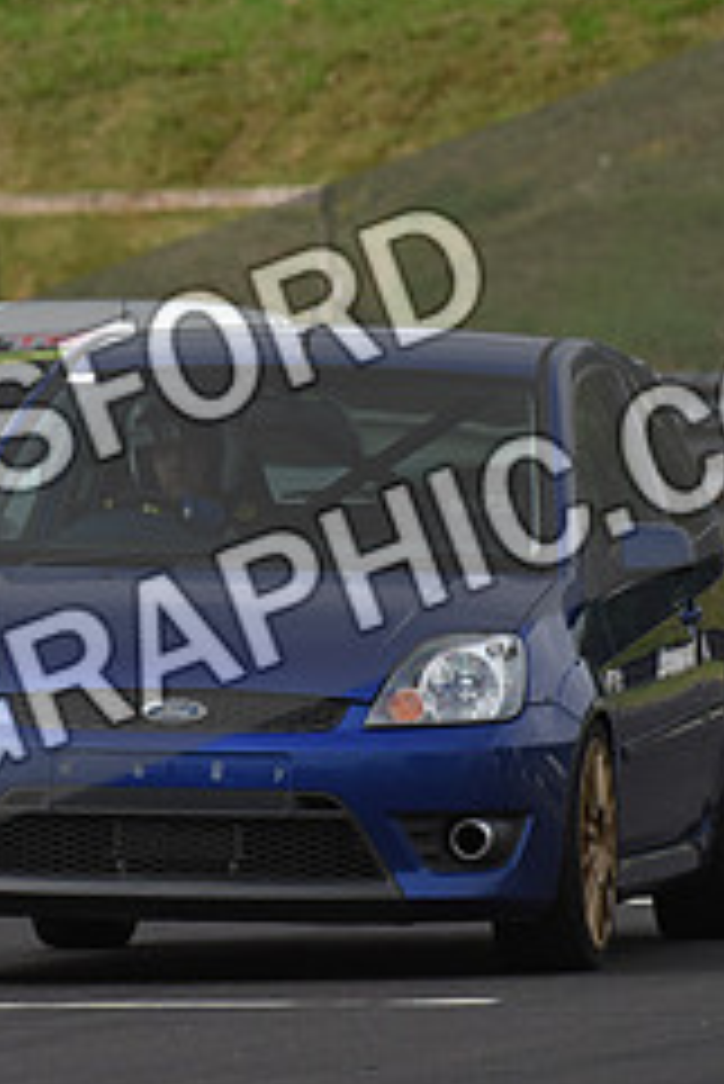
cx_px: 135
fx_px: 28976
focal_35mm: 962
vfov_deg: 2.1
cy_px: 515
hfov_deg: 1.4
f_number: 8
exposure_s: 1/1000
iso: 1600
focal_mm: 400
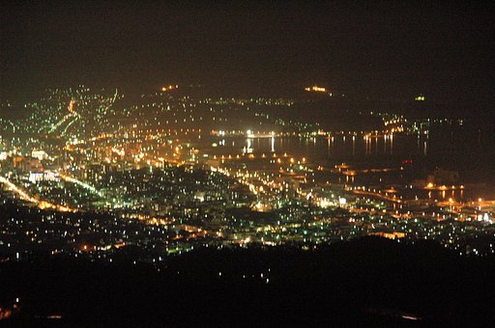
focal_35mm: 105
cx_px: 248
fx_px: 1442
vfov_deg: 13.0
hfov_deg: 19.5
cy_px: 164
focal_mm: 70
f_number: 4.5
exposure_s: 1/1.3
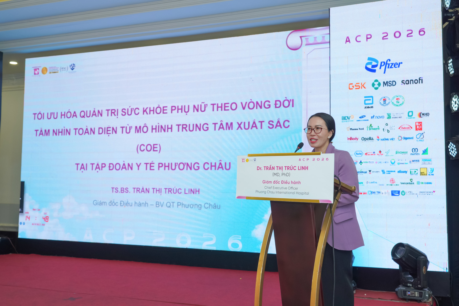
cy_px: 153
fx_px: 472
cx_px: 230
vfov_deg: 35.9
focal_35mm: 37
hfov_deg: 51.9
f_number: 5.6
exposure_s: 1/100
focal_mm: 37
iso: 1000
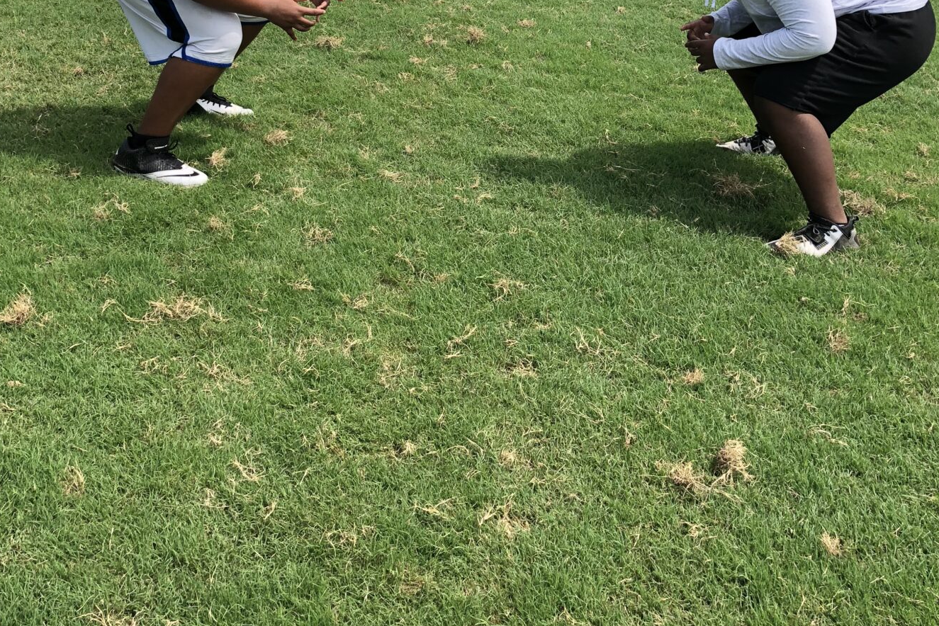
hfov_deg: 43.6
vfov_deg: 28.9
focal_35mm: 45
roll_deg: -5.4
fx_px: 1174
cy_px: 86
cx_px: 456
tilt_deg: -17.7
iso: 20
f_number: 1.8
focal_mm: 4
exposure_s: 1/906
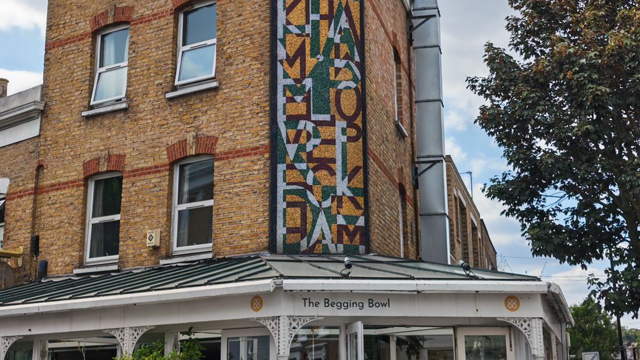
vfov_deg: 19.0
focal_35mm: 63
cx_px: 296
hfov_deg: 33.3
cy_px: 80
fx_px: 1069
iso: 50
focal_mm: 5.4
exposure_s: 1/4700
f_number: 1.6
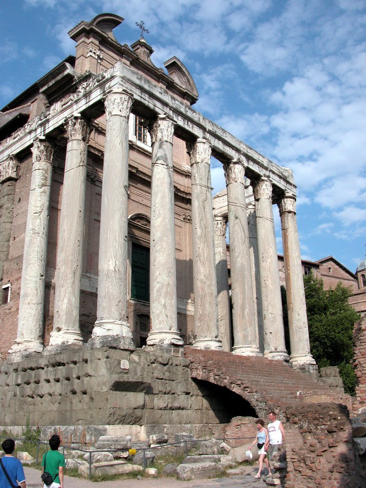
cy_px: 244
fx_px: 493
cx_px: 183
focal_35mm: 35
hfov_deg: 40.7
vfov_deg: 52.6
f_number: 7.1
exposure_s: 1/361
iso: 100
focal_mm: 8.9
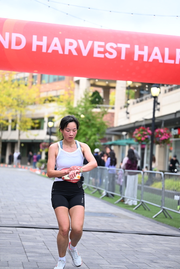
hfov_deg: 17.7
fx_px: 577
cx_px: 90
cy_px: 134
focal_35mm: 77
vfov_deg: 26.3
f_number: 2.8
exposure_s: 1/1600
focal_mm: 77
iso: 1000
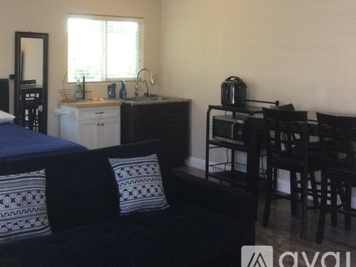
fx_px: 473
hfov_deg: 40.5
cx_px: 105
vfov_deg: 31.2
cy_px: 79
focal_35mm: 46
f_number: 2.4
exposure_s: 1/30
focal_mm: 3.3
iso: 40
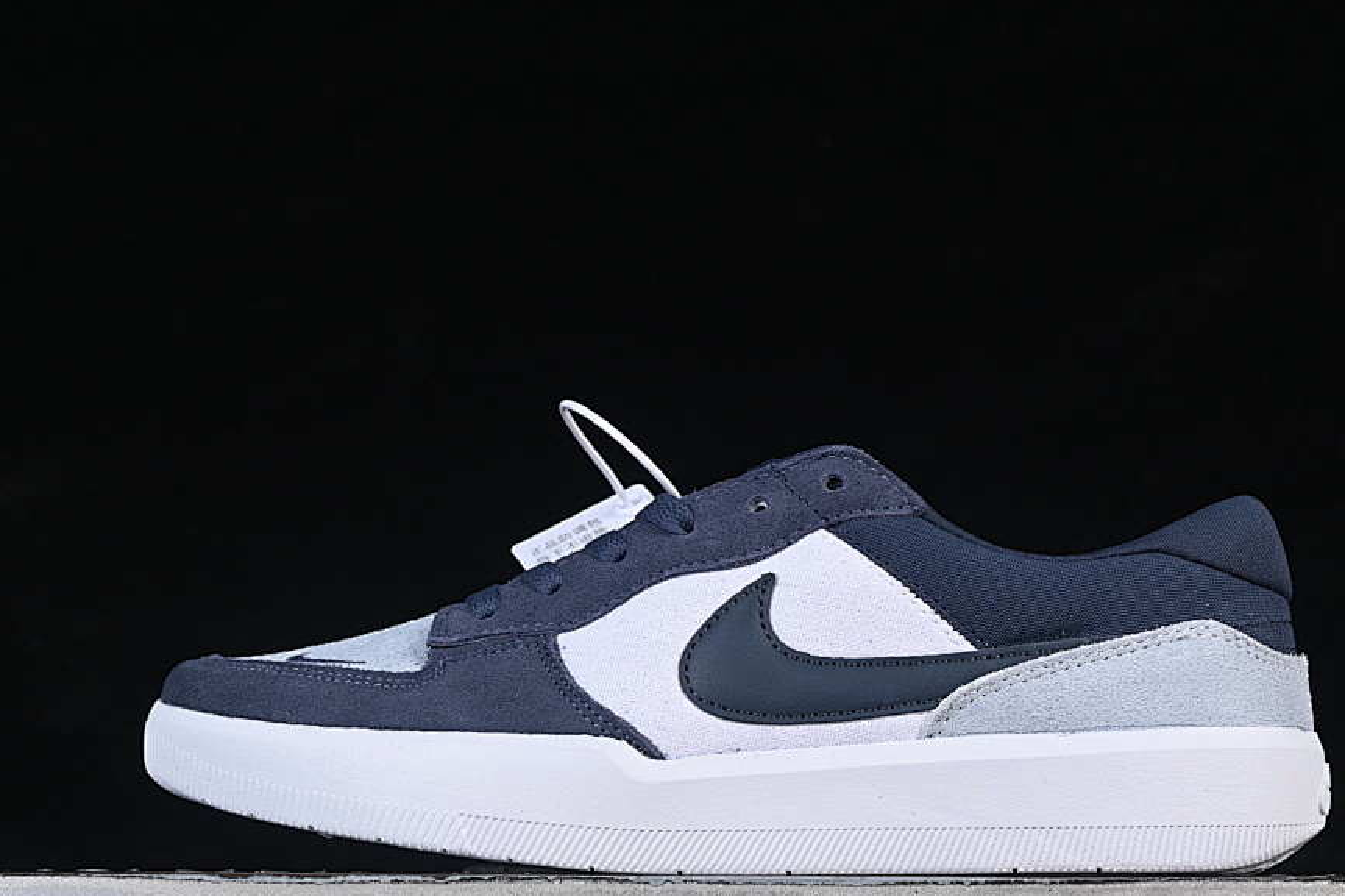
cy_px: 521
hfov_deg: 21.7
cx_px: 741
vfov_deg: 14.5
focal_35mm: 94
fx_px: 3510
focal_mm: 50
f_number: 8
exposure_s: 1/80
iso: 160
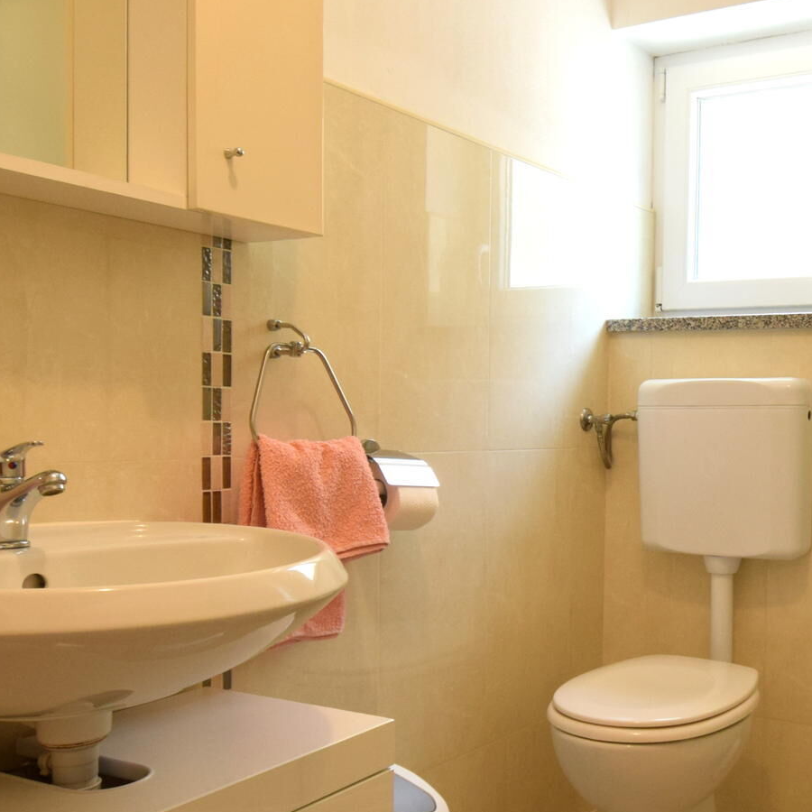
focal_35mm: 34
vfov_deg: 48.4
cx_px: 669
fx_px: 902
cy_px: 436
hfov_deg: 45.5
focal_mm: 10
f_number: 4
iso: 560
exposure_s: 1/60
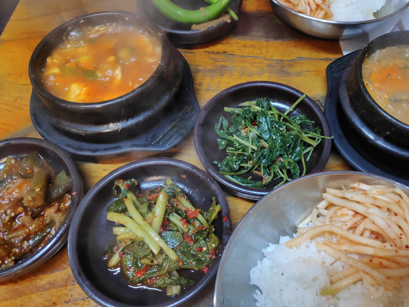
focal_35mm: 24
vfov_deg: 56.8
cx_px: 241
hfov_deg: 71.0
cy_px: 152
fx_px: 284
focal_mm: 3.94
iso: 501
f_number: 1.9
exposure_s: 1/60
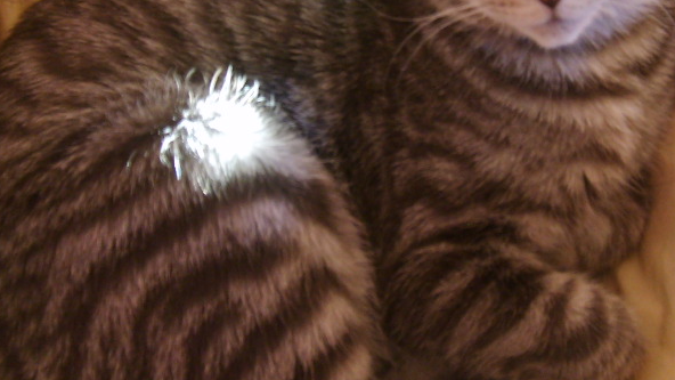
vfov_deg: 18.2
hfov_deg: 31.7
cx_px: 430
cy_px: 98
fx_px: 1181
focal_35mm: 66
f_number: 2.8
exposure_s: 1/8
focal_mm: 5.8
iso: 139
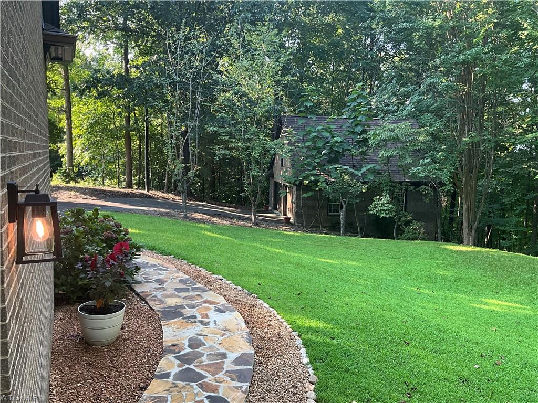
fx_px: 451
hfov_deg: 61.7
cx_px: 269
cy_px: 202
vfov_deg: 48.2
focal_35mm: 29
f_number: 1.8
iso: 40
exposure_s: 1/120
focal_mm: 3
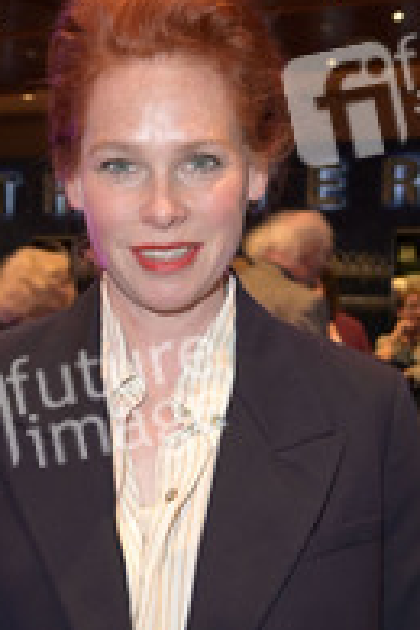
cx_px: 155
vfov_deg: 25.2
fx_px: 1365
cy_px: 575
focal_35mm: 78
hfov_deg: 17.5
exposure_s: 1/30
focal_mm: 38
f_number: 5.6
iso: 2000
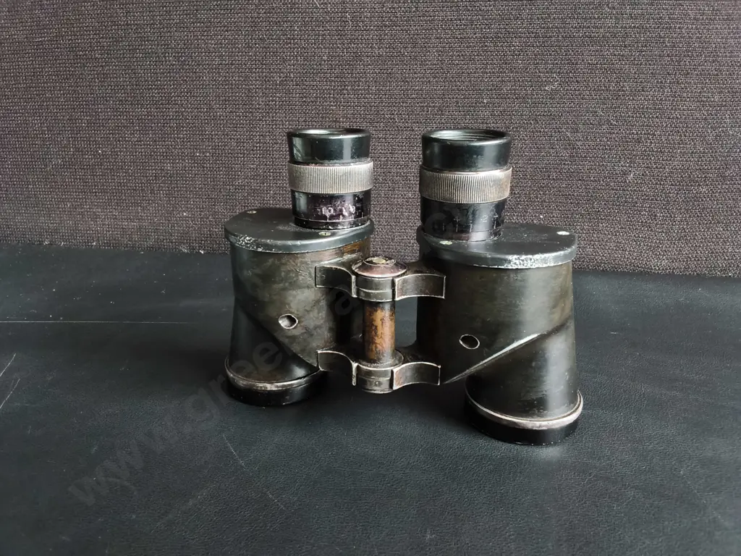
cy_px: 278
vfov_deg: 51.4
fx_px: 578
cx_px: 370
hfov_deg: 65.3
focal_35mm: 27
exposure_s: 1/100
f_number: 2
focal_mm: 2.87
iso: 250
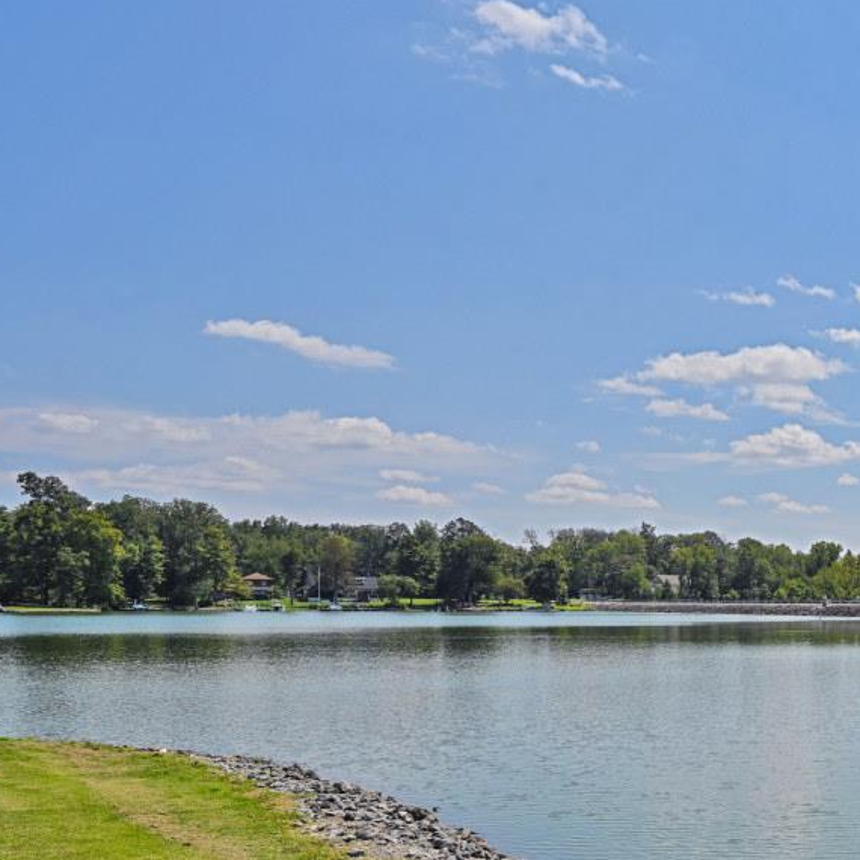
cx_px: 991
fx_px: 1100
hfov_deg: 35.2
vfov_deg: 41.9
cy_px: 604
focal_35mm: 39
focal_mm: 17.5
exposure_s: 1/500
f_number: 9
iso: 100
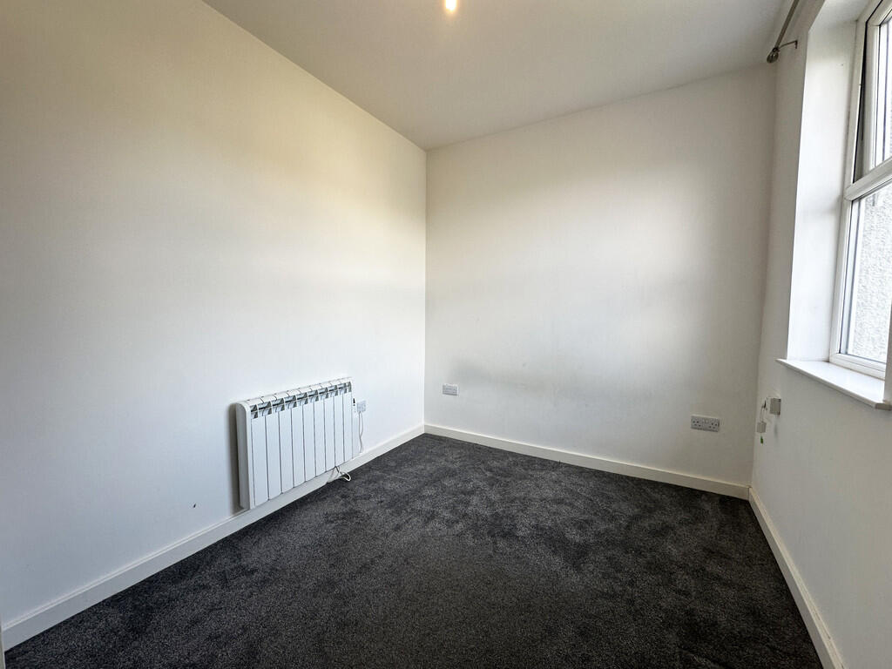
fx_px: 361
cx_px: 446
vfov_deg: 85.7
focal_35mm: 14
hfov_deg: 102.1
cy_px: 334
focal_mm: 2.22
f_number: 2.2
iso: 80
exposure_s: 1/100
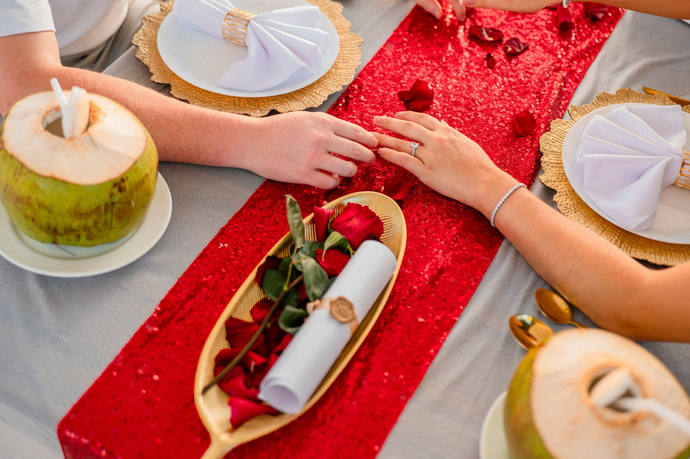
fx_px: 958
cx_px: 345
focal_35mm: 50
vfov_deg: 27.0
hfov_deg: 39.6
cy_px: 230
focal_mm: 50
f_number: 2.2
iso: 5000
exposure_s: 1/500
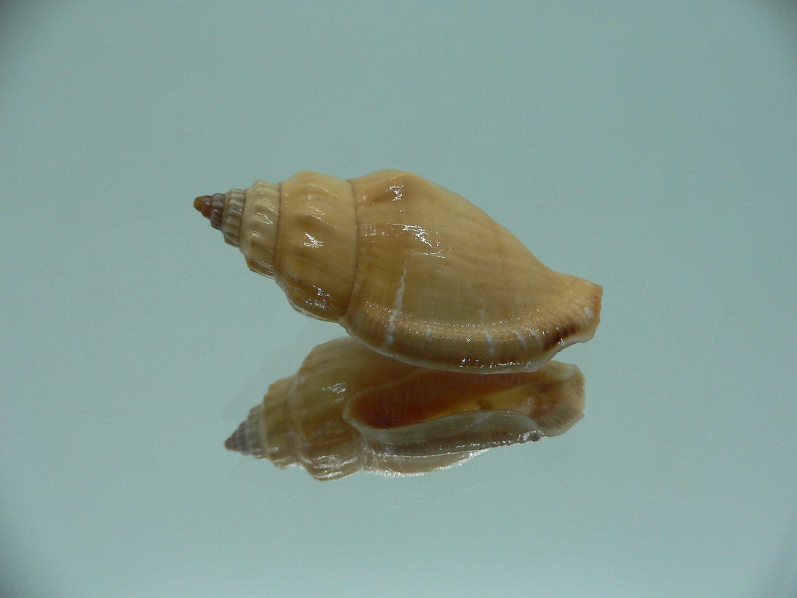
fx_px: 806
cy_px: 299
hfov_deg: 52.6
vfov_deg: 40.7
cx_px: 398
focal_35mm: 35
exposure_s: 1/60
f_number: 2.8
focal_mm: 4.6
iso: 80
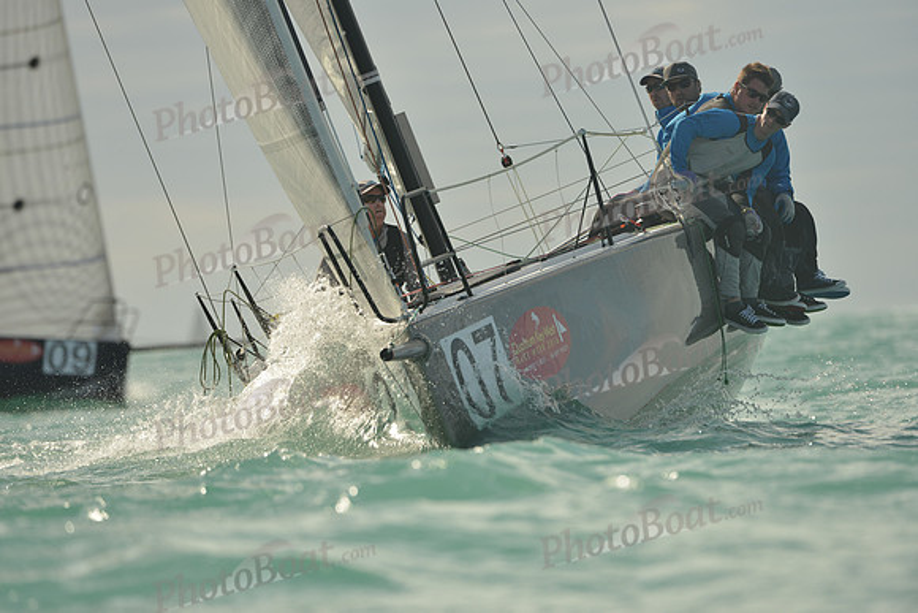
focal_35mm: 400
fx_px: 10202
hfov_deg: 5.2
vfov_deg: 3.4
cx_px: 459
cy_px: 306
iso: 250
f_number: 5.6
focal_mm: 400
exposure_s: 1/2000
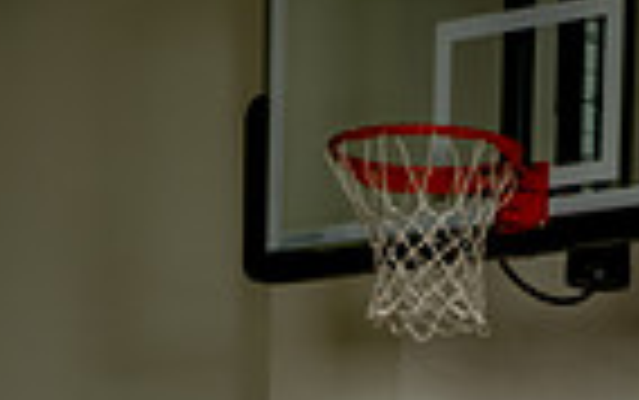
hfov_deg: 9.5
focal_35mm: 219
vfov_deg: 5.8
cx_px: 567
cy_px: 989
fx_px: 3817
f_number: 6.3
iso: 100
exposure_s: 1/200
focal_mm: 68
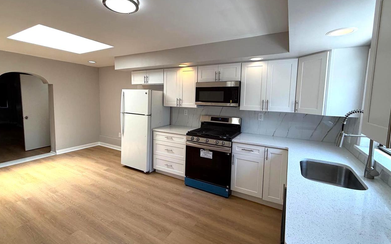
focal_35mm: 17
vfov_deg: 67.9
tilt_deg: -4.5
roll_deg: -1.2
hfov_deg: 94.3
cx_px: 185
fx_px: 181
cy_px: 114
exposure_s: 1/197
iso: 64
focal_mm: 2.22
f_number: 2.2
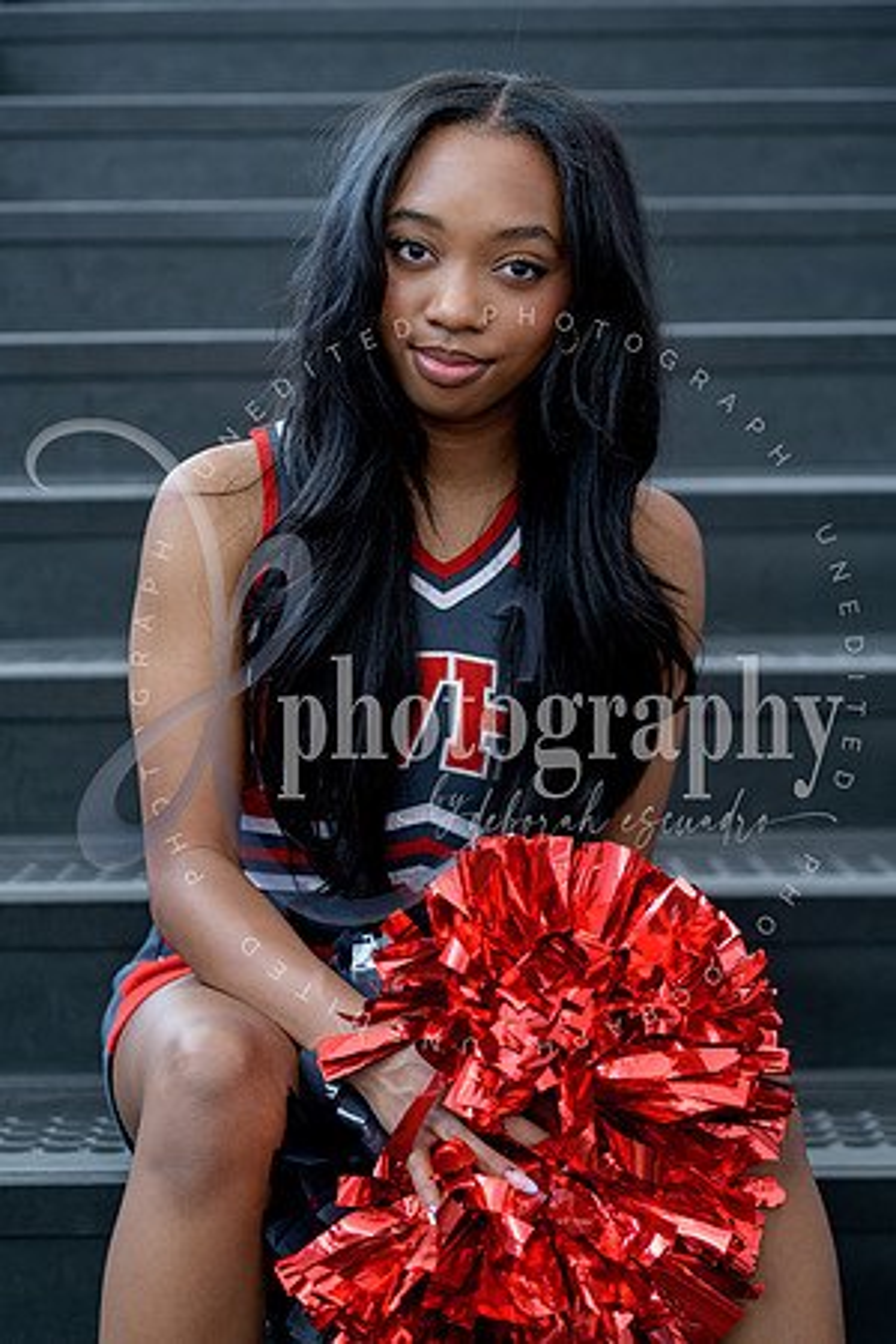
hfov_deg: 19.5
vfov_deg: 28.8
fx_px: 2613
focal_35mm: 70
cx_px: 448
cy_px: 672
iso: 250
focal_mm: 70
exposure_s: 1/80
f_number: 2.8
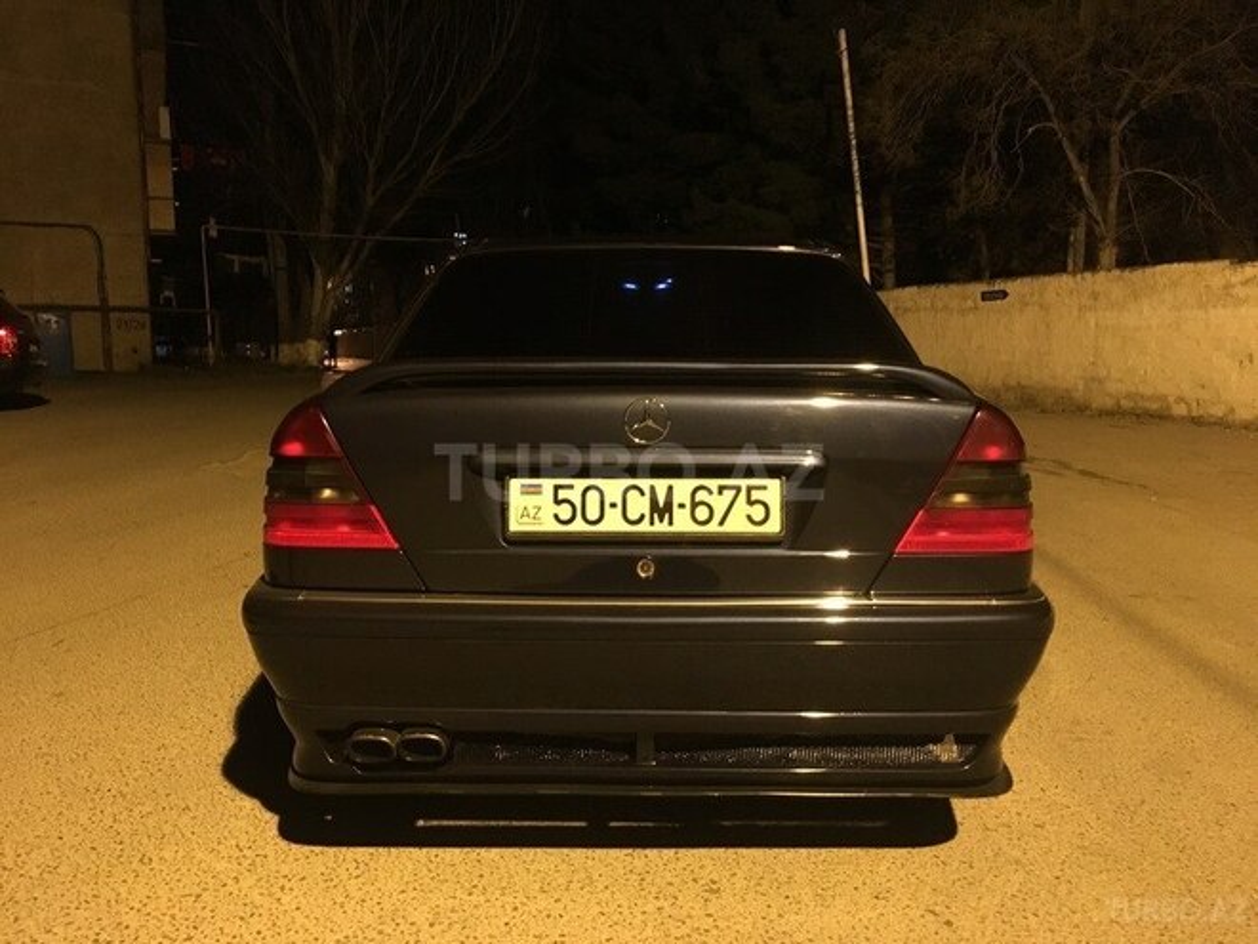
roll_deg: +0.9
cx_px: 629
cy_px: 472
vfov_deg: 48.2
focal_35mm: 29
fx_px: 1054
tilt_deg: -4.0
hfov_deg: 61.7
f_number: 2.2
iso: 400
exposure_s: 1/17
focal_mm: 4.15
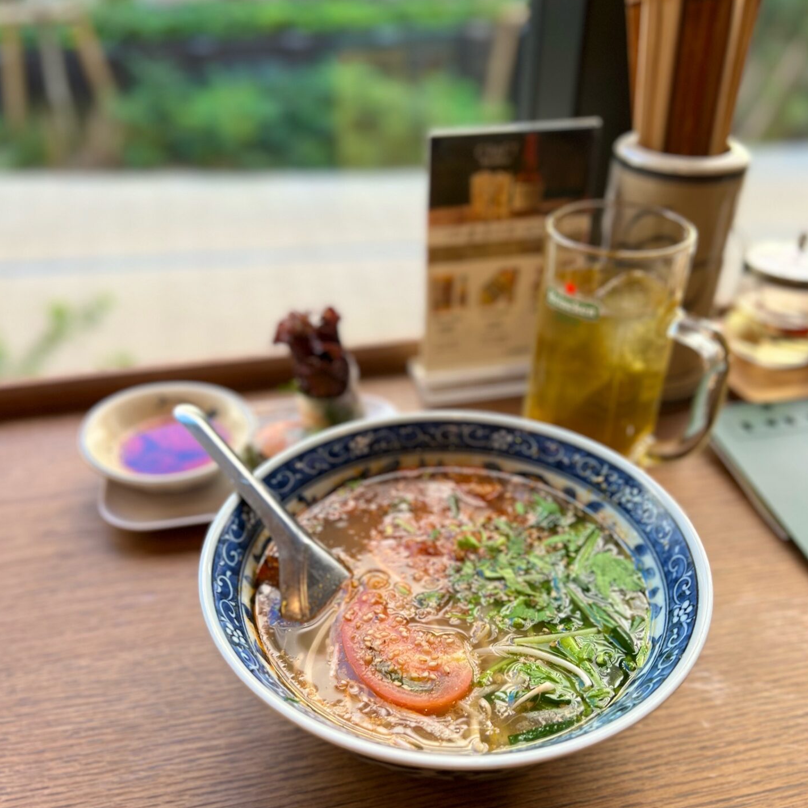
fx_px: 819
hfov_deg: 52.5
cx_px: 406
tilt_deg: -38.5
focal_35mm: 31
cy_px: 491
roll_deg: +0.2
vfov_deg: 52.1
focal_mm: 5.7
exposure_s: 1/186
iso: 40
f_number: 1.5
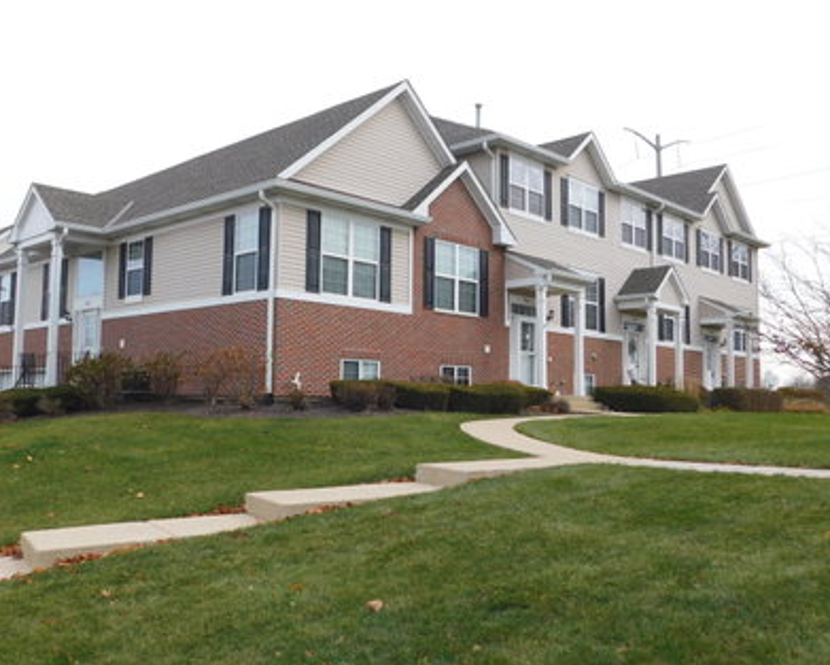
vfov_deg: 45.8
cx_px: 385
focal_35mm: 32
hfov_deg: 55.6
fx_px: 786
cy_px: 329
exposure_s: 1/800
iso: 125
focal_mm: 5.3
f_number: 3.2
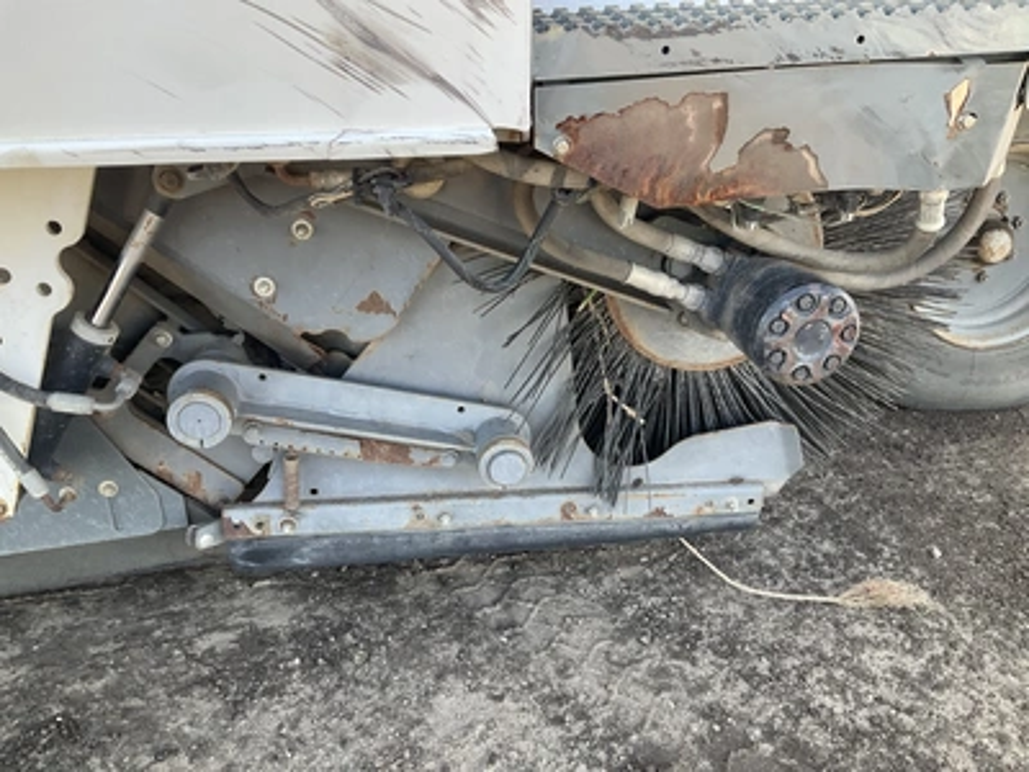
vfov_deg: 48.2
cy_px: 386
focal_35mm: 29
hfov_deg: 61.7
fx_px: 862
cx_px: 514
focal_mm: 3
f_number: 1.8
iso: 20
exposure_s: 1/122
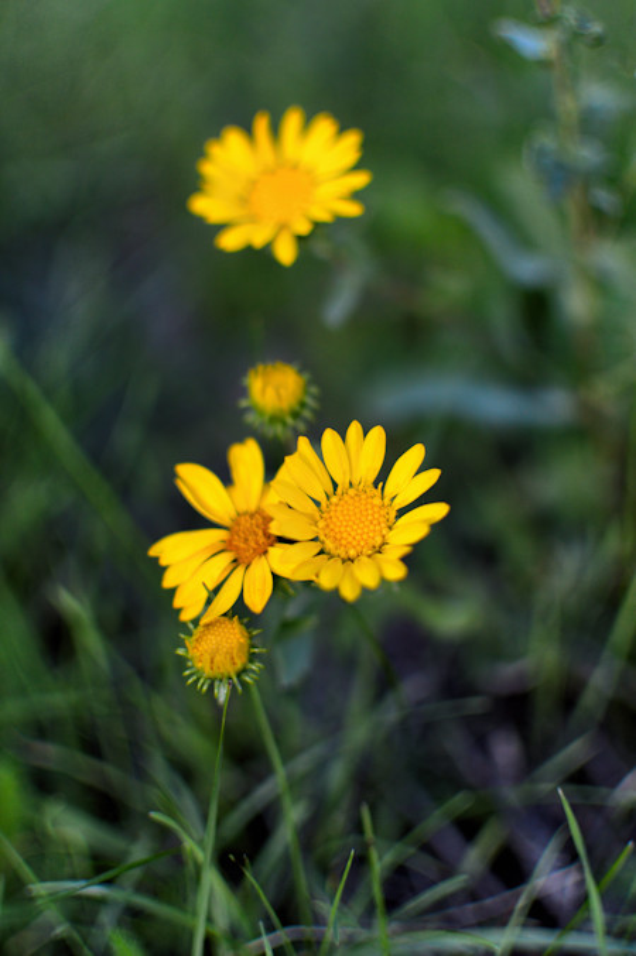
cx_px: 318
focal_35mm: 52
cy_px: 478
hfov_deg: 25.7
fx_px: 1394
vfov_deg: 37.9
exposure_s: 1/3200
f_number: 1.8
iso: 200
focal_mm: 35
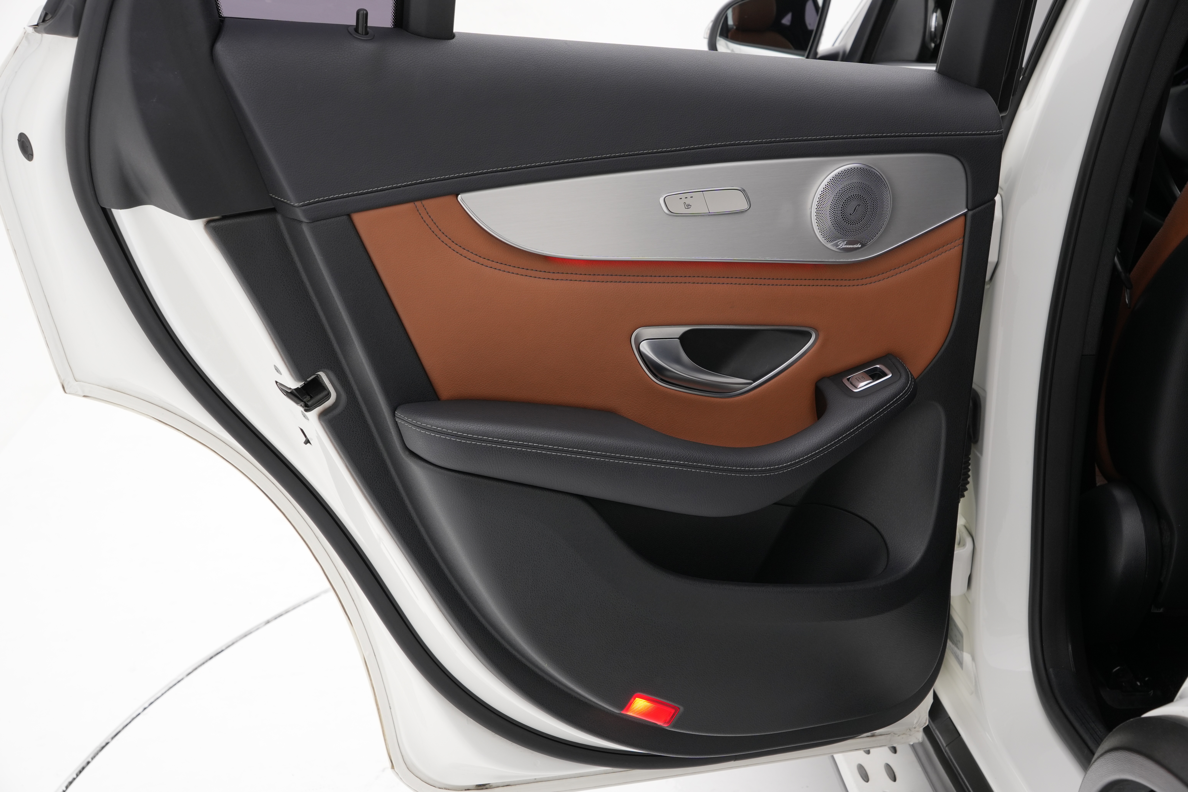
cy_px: 396
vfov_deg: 26.4
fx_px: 1688
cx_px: 594
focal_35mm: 51
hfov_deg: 38.8
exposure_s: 1/50
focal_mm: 34.1
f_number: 7.1
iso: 250
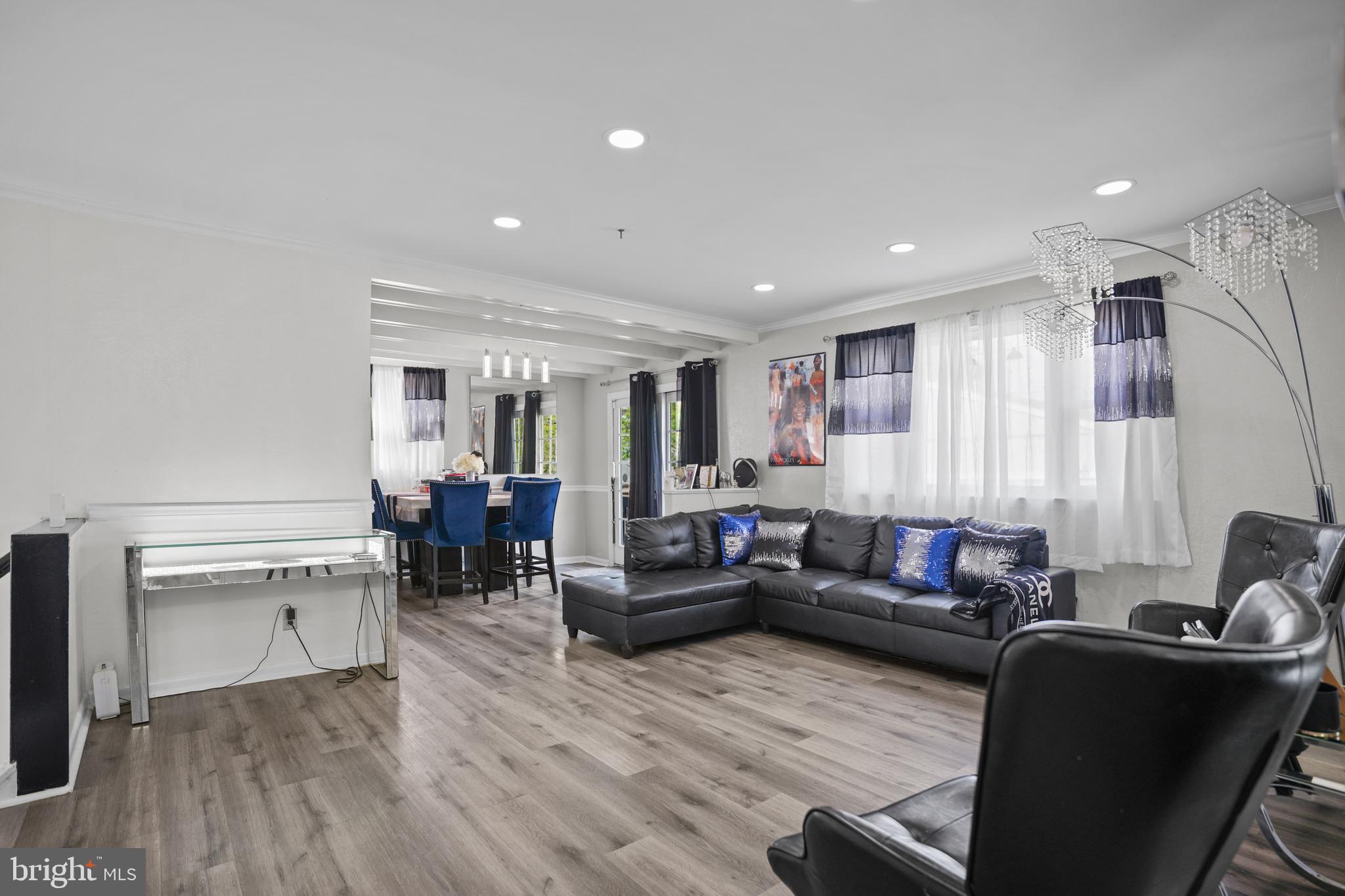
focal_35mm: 16
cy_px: 448
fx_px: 598
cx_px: 672
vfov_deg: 73.7
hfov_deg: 96.7
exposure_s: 1/125
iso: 100
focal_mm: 16
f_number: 2.8
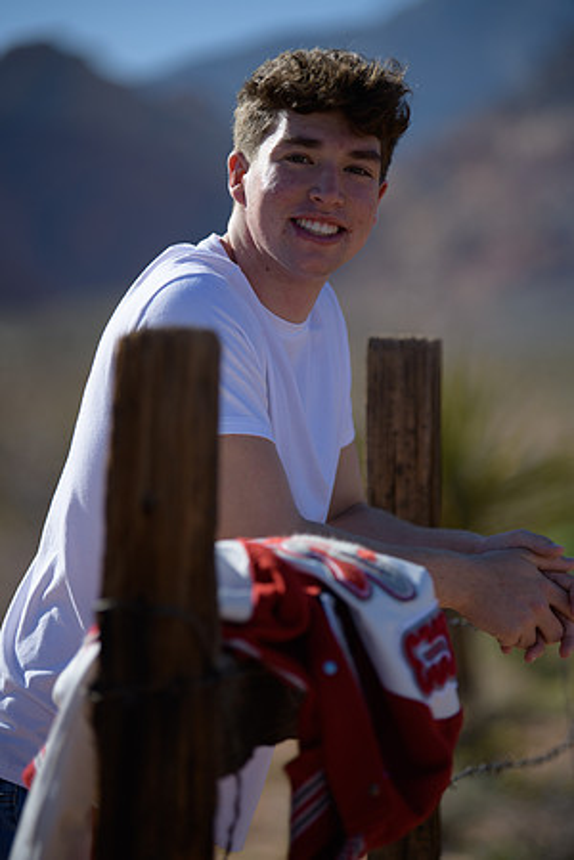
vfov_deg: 14.7
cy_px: 430
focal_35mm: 140
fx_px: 3348
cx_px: 287
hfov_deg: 9.8
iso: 200
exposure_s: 1/5000
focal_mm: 140
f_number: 2.8
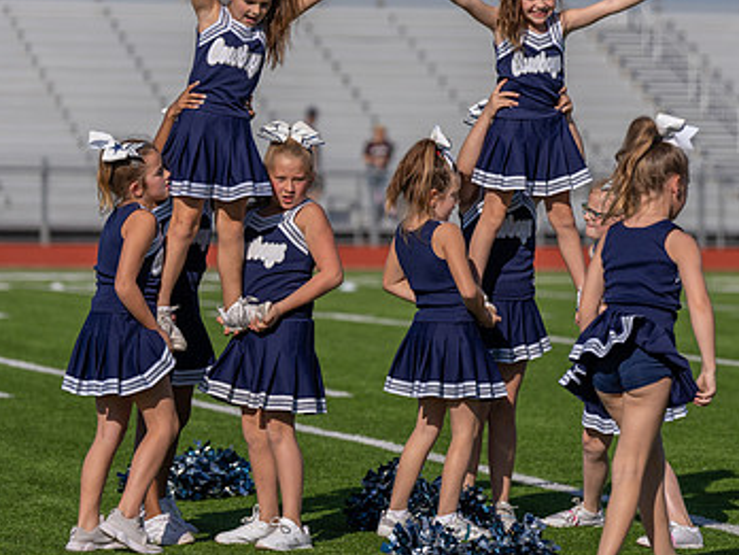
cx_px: 411
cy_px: 198
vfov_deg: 7.0
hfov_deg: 9.3
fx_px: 4526
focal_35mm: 212
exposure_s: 1/4000
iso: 100
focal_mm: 127
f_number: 2.8
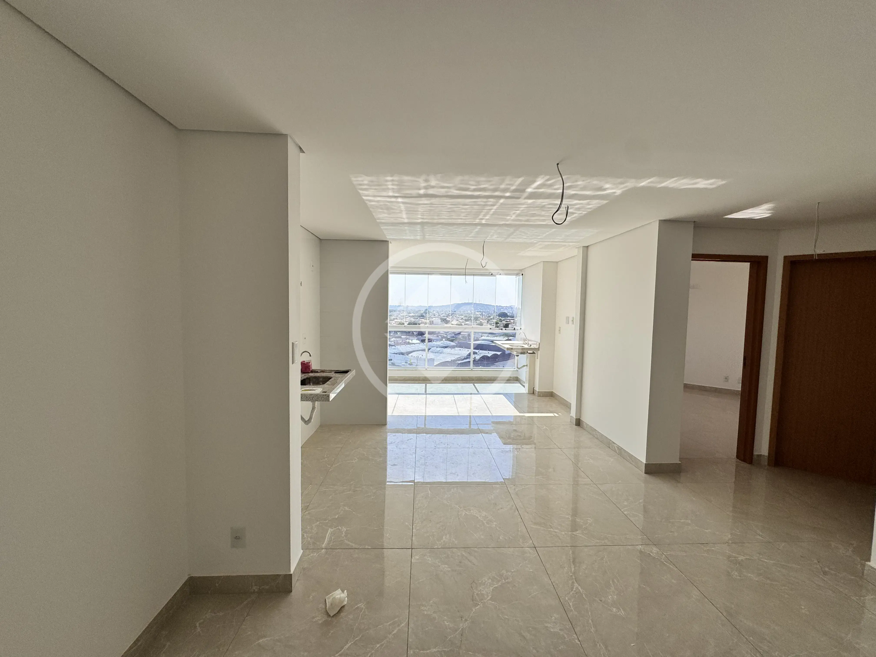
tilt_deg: -3.1
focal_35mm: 14
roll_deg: -0.9
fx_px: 354
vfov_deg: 85.7
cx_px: 438
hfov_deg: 102.1
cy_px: 328
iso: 50
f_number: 2.2
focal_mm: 2.22
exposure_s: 1/1449
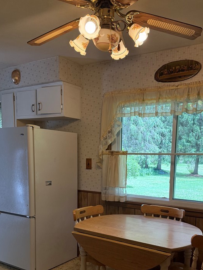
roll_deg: -1.4
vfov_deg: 51.2
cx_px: 115
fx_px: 274
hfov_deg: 40.6
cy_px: 190
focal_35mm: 35
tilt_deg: -7.2
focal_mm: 6.76
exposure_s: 1/240
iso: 200
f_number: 1.78
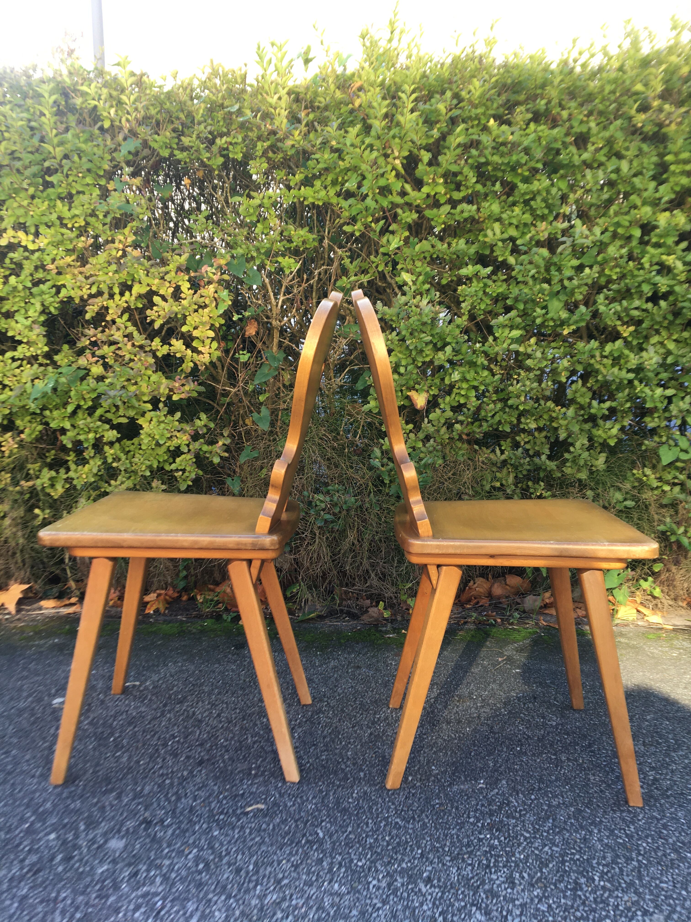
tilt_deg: -9.3
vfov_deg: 61.7
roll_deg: +0.7
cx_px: 346
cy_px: 461
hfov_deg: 48.2
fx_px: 772
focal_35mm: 29
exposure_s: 1/100
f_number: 2.2
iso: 25
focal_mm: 4.15
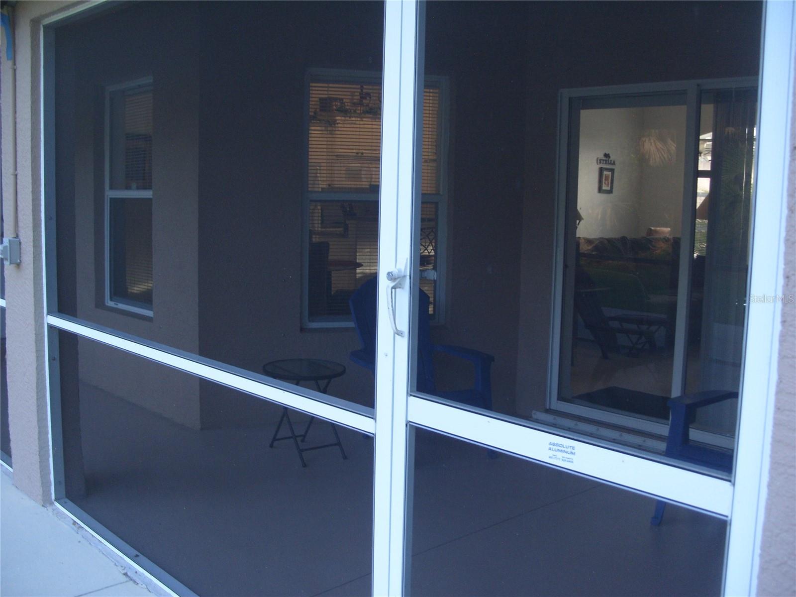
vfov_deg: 40.7
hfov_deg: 52.6
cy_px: 298
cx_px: 398
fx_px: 805
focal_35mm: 35
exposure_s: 1/90
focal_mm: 7.8
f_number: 2.8
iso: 100
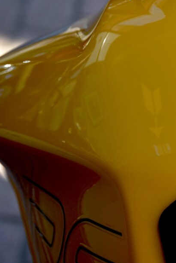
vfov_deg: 10.3
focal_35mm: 199
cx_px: 260
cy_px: 214
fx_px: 1458
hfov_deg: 6.8
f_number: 4
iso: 100
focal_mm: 48
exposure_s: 1/60
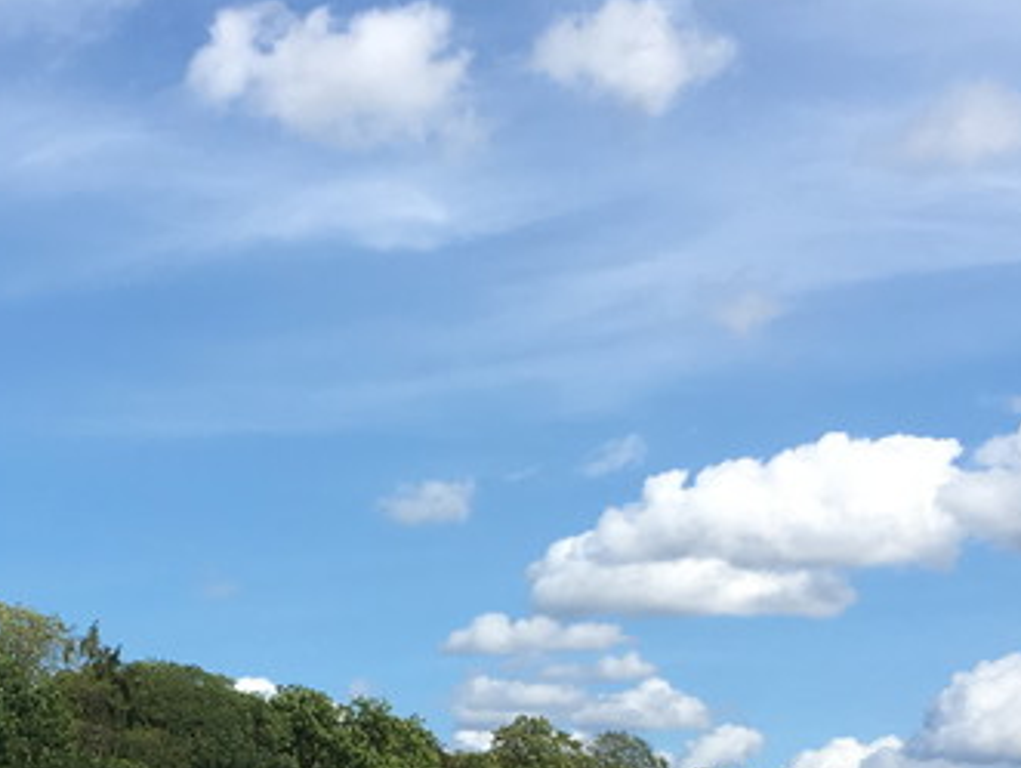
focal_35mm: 84
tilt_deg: +1.3
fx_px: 2480
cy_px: 907
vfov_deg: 16.9
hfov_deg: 22.8
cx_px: 154
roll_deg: -1.5
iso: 25
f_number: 2.2
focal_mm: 4.15
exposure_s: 1/1570
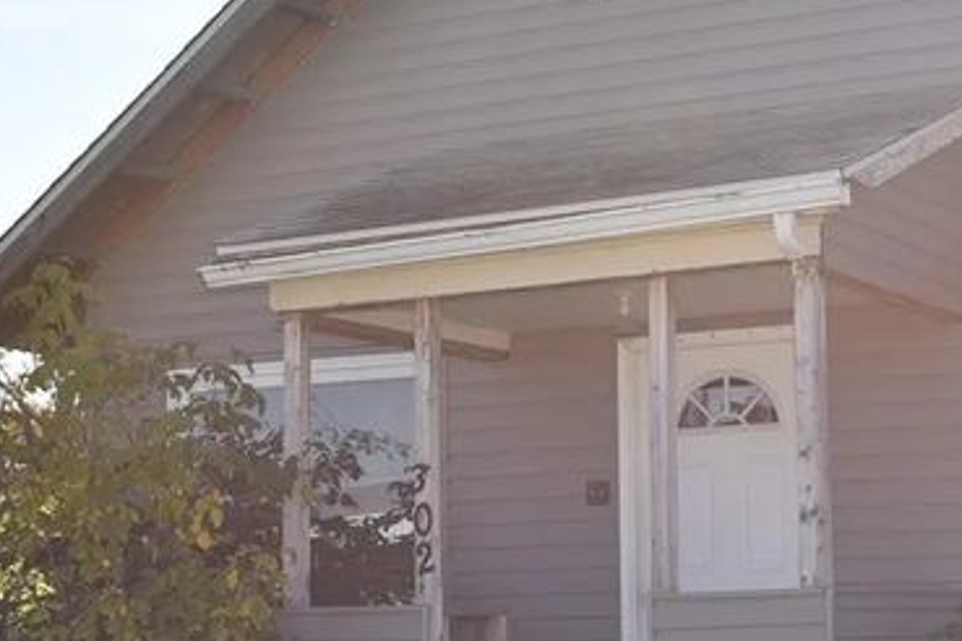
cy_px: 373
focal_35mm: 97
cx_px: 589
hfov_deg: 21.0
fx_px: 2592
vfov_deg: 14.1
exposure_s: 1/200
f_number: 8
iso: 100
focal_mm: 35
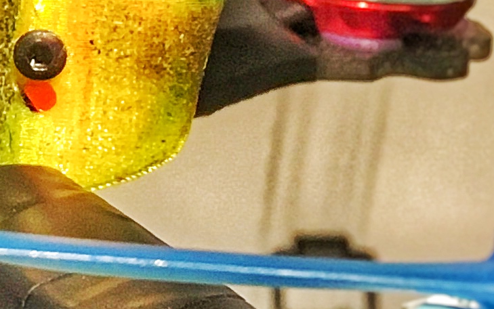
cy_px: -303
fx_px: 2289
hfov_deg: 11.5
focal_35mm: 170
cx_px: -380
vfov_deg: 7.4
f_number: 2.2
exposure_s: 1/30
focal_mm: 4.15
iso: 125
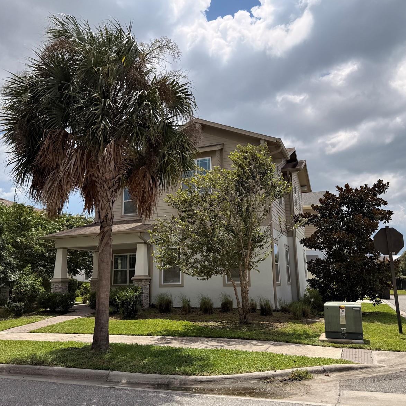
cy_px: 200
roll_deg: +1.5
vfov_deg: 55.6
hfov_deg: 55.6
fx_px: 385
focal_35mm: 29
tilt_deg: +12.4
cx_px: 199
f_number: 1.78
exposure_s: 1/7353
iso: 80
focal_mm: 6.76
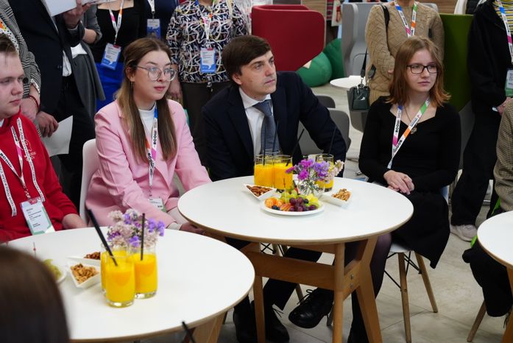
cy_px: 172
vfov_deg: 24.7
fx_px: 784
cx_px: 256
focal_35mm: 55
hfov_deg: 36.2
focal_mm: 55
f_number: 5.6
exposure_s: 1/320
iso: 3200
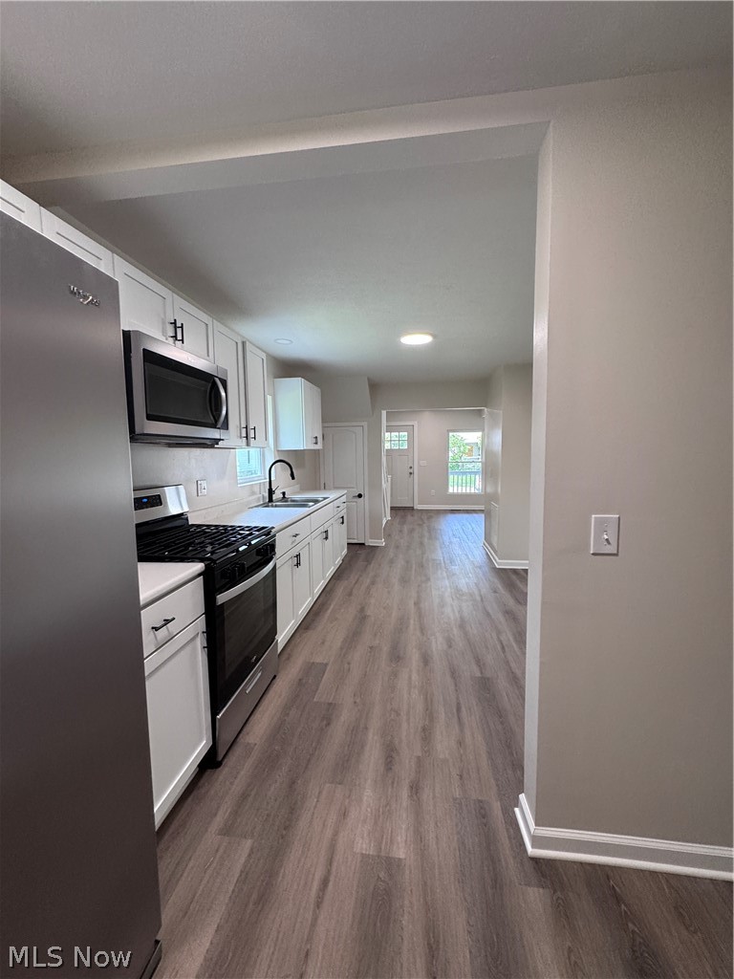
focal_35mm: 14
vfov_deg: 102.1
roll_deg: +1.9
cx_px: 367
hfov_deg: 85.7
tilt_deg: -3.2
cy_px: 490
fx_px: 396
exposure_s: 1/120
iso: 200
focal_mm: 2.22
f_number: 2.2
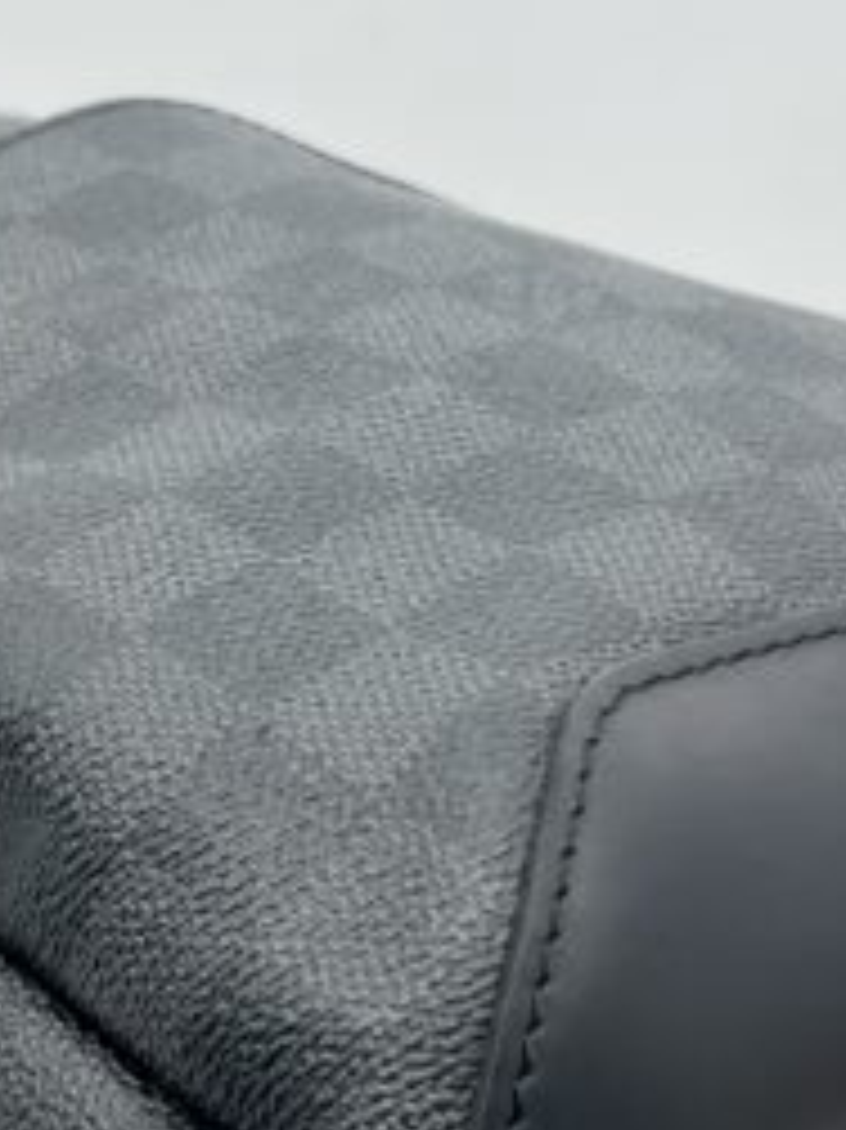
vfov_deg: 18.5
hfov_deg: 13.9
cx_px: 297
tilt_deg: -16.7
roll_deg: -0.7
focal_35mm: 106
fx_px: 3457
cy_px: 716
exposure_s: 1/107
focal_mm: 5.7
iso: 32
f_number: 1.5
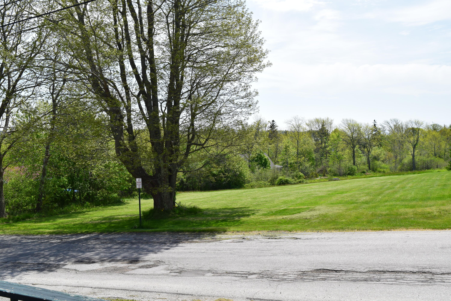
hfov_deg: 51.3
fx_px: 470
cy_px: 150
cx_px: 226
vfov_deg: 35.5
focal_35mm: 38
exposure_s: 1/500
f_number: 11
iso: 320
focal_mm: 25
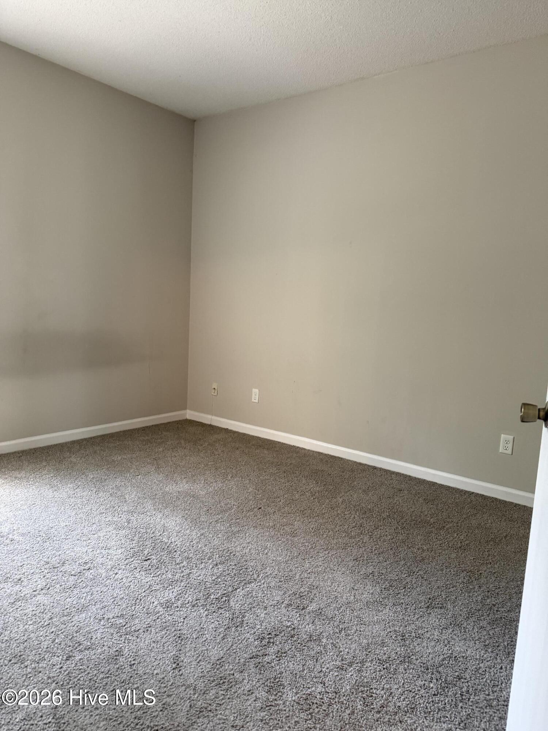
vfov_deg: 71.6
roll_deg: -2.6
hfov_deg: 56.8
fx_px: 507
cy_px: 366
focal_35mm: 24
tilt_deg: -6.6
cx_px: 274
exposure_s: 1/60
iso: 320
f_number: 1.78
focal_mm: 6.76
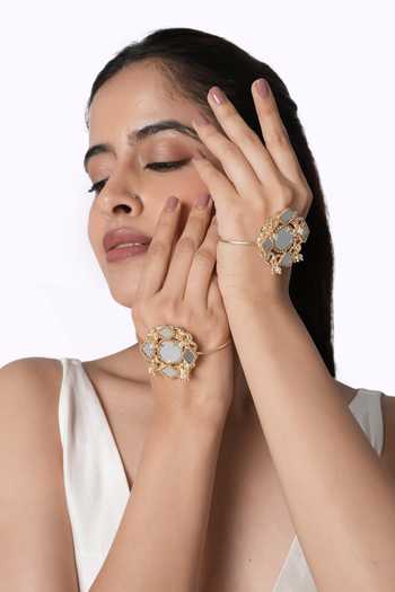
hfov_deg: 37.9
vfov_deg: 54.4
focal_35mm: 35
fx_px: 576
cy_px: 296
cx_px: 198
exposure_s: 1/125
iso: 125
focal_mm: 35
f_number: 9.5
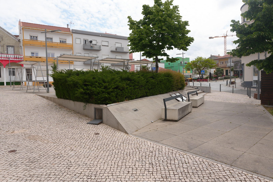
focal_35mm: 24
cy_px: 91
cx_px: 136
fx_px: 182
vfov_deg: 53.1
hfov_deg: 73.7
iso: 100
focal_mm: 16
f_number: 8
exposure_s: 1/250
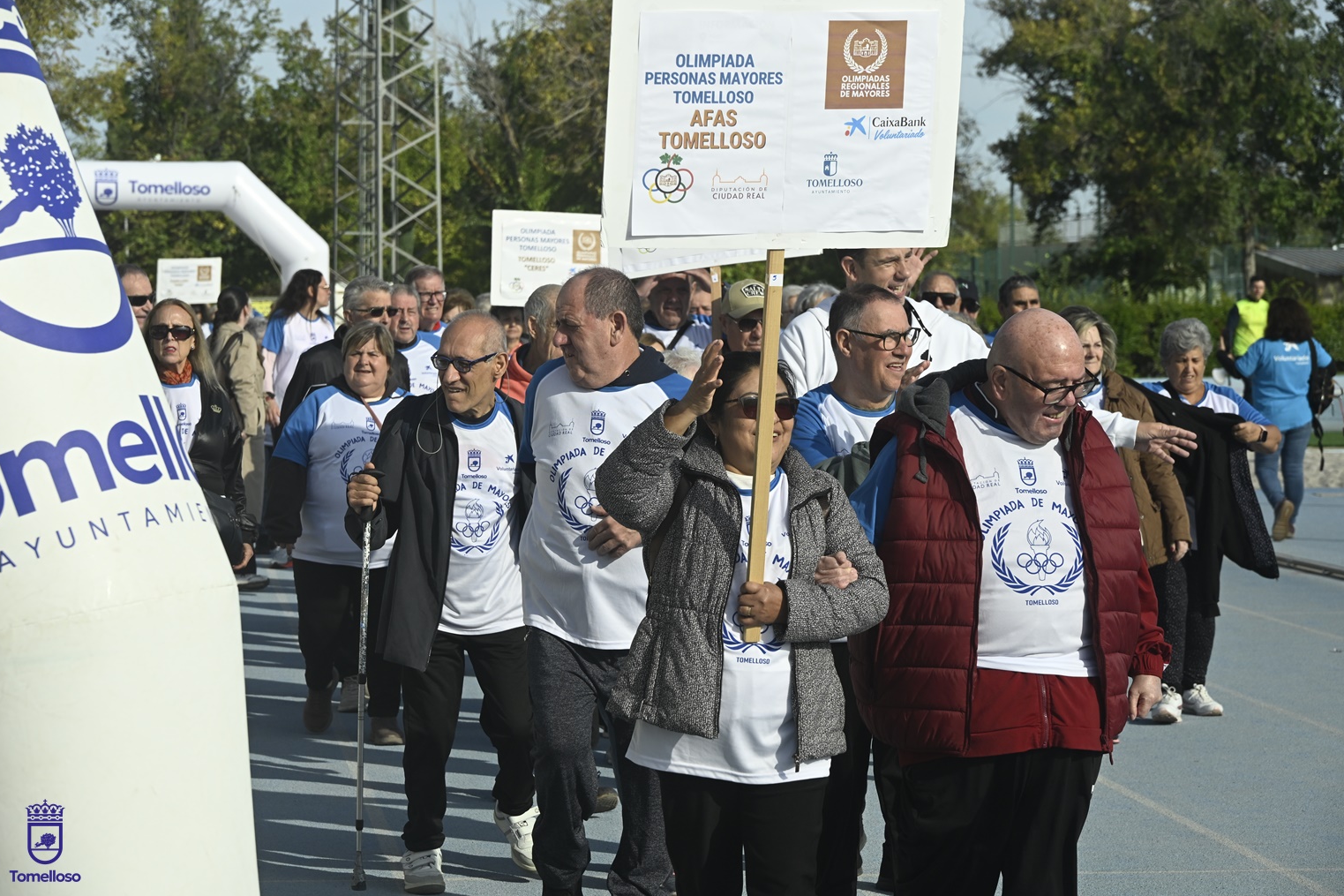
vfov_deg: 11.8
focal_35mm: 116
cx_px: 673
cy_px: 445
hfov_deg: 17.6
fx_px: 4330
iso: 500
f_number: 10
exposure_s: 1/1250
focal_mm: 115
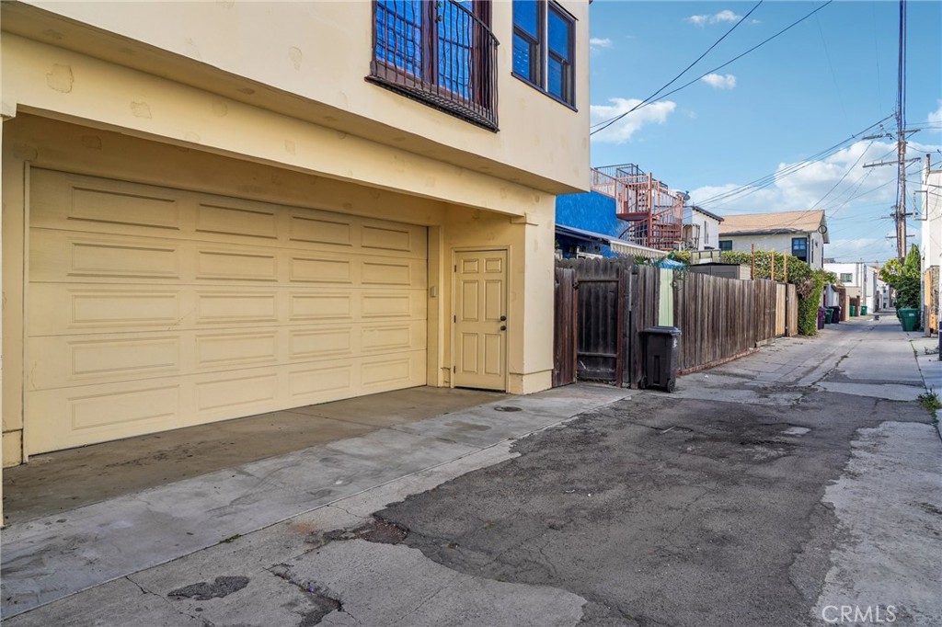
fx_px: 628
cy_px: 314
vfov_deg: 53.1
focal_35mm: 24
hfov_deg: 73.8
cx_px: 471
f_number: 8
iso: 125
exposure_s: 1/125
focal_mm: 24
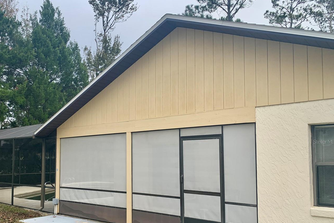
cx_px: 128
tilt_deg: +3.4
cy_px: 141
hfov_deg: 55.2
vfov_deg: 38.6
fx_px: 315
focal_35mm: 34
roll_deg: -0.6
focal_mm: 4.25
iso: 25
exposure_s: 1/802
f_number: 1.8
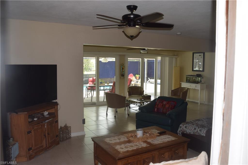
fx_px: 207
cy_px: 82
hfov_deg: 61.9
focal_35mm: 30
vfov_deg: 43.6
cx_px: 124
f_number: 5.6
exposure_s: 1/125
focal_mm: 20
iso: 360
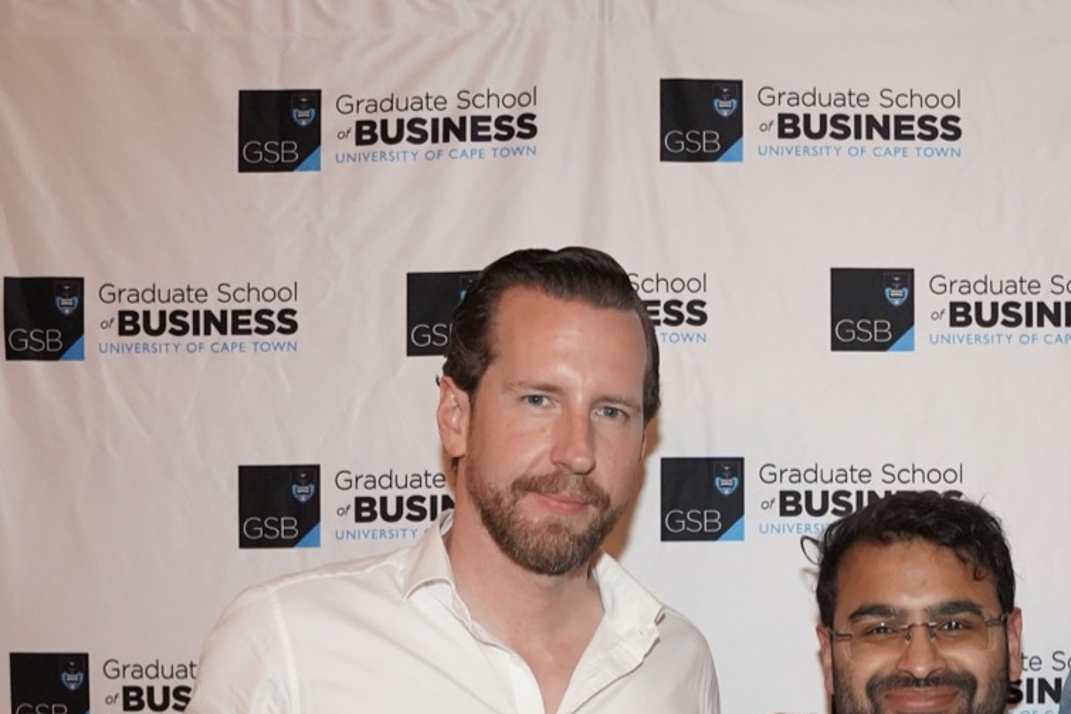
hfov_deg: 31.6
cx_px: 922
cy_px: 787
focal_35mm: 61
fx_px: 1814
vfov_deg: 21.1
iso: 6400
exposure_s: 1/160
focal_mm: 24
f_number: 4
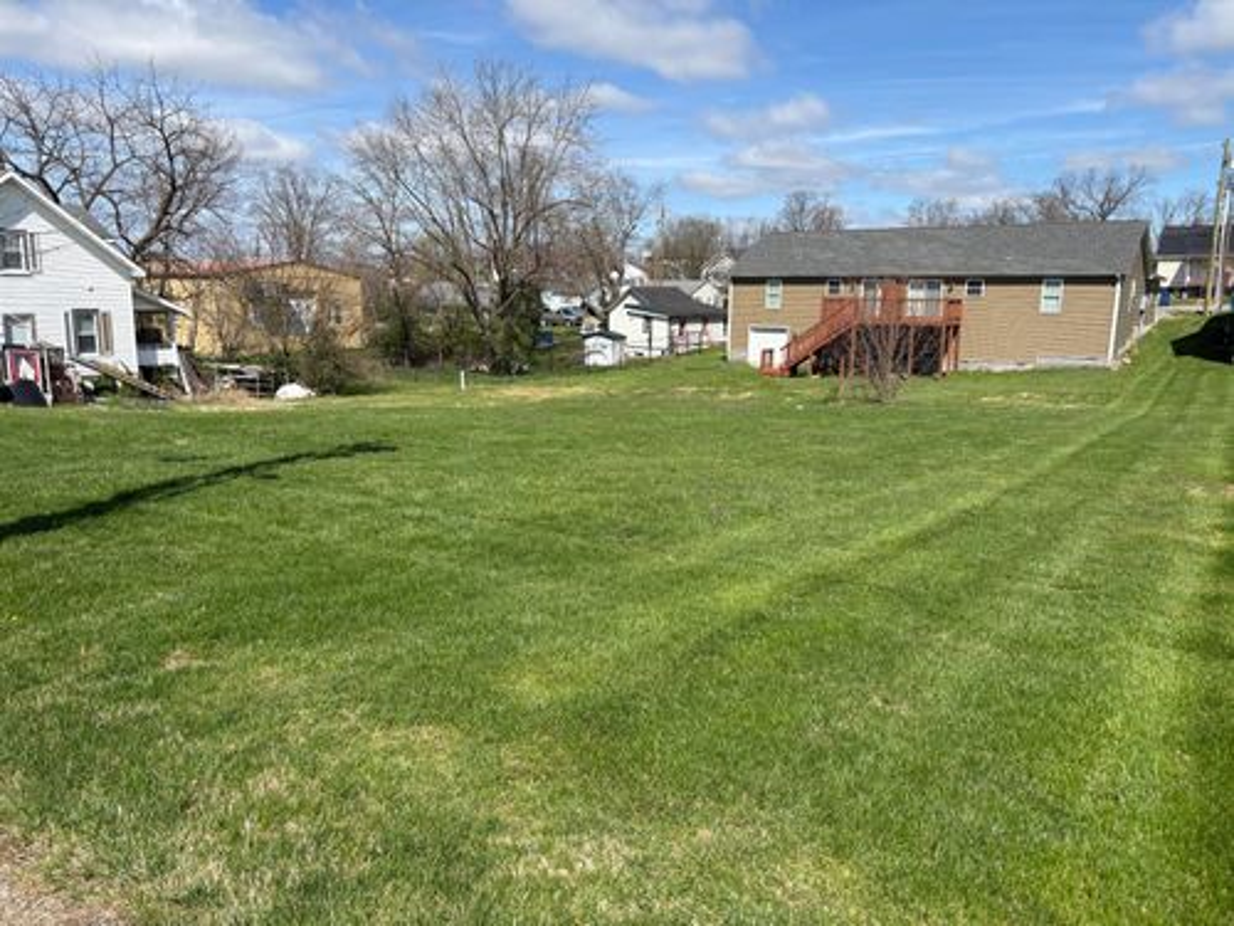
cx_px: 617
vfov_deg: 53.1
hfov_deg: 67.3
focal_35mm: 26
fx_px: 927
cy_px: 463
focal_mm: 5.96
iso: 50
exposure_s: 1/3831
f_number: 1.6
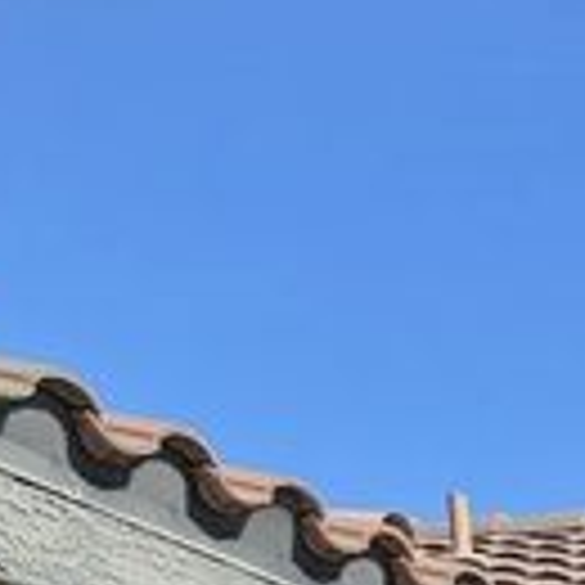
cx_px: 1953
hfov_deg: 8.5
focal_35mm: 160
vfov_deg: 9.5
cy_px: 1485
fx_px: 3059
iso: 16
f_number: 1.7
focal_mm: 6.3
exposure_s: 1/1300
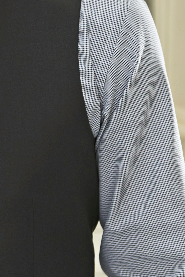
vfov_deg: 10.9
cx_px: -95
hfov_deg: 7.2
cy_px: 70
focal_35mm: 189
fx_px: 1456
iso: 400
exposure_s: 1/80
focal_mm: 52
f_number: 4
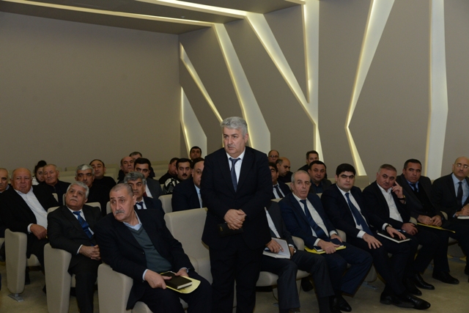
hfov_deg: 44.5
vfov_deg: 30.5
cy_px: 156
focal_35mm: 44
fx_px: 573
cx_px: 234
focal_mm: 44
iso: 2200
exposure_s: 1/100
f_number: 5
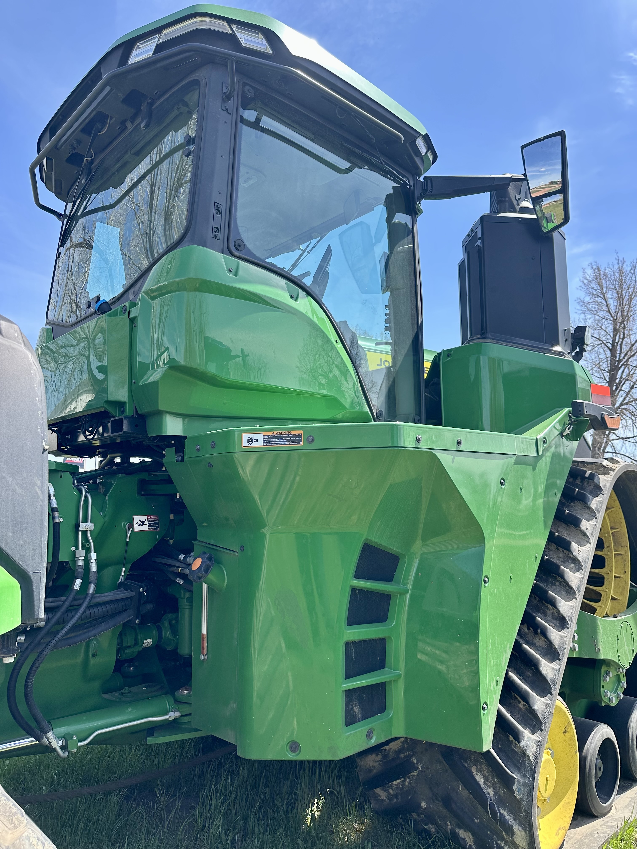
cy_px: 424
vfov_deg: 71.6
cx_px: 318
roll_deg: -2.3
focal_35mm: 24
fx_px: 589
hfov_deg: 56.8
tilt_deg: +7.7
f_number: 1.78
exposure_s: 1/1256
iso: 80
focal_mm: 6.86
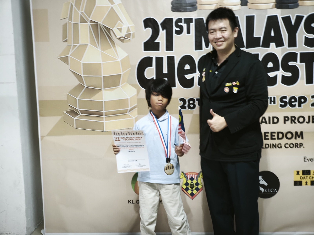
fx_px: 417
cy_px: 118
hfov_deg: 41.2
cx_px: 157
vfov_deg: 31.5
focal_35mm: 46
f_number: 1.9
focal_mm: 7.1
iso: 1250
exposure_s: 1/50
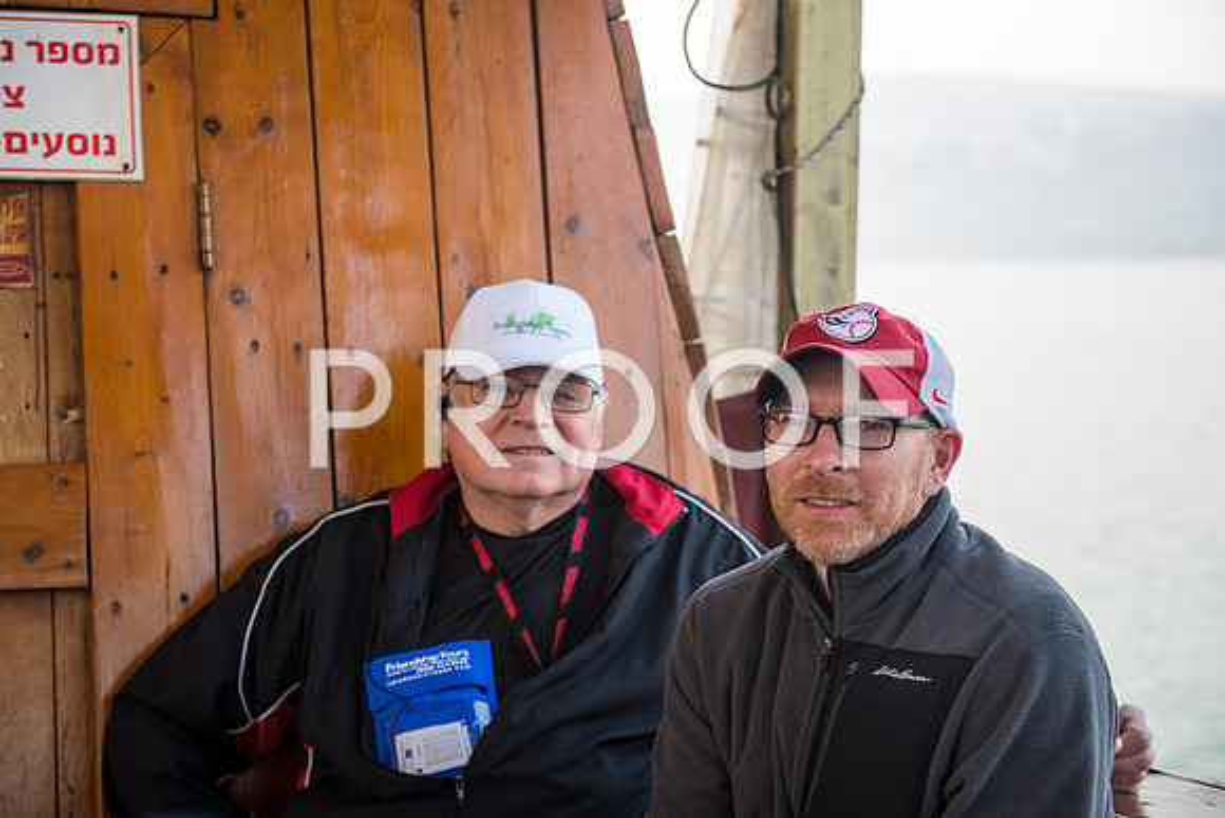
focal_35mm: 70
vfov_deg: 19.5
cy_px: 409
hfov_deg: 28.8
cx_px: 612
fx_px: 2382
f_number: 2.8
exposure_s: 1/100
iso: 100
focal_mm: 70
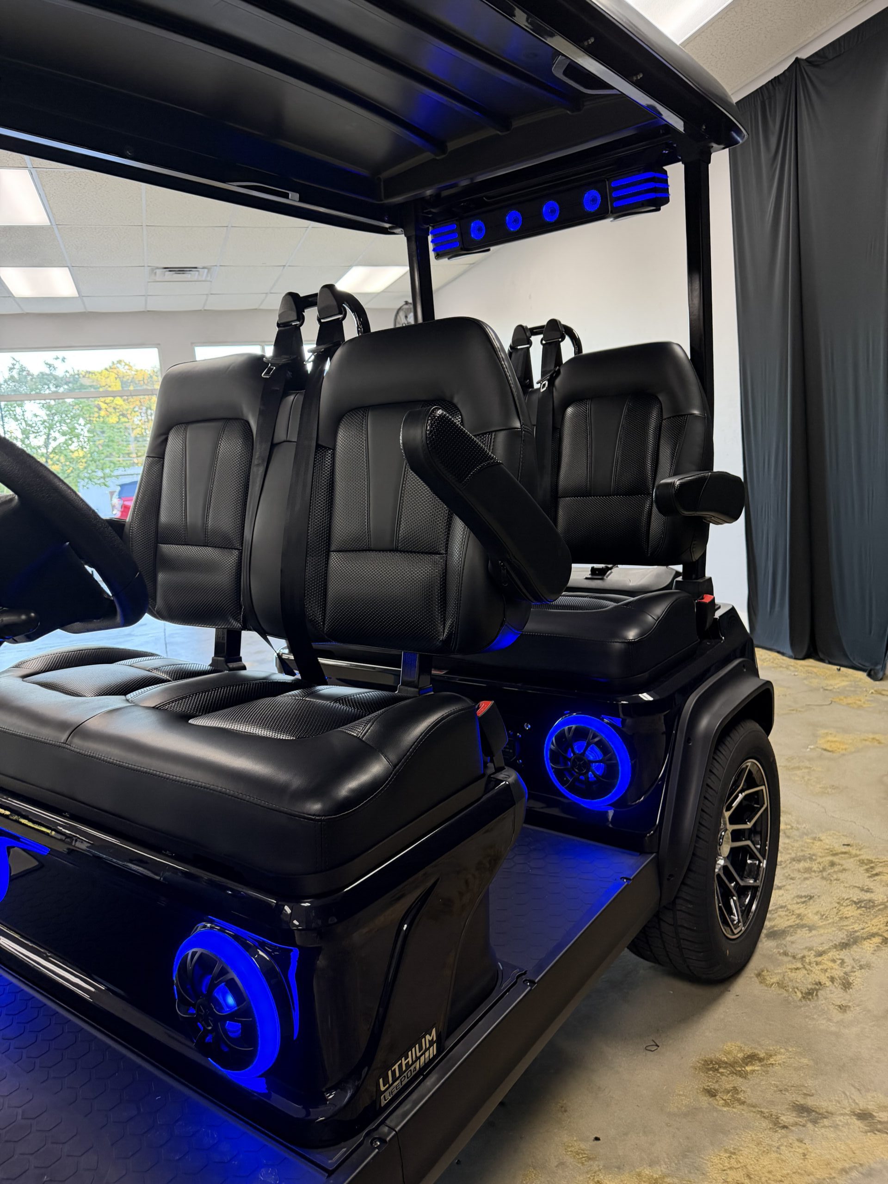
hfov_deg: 56.8
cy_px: 592
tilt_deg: -9.1
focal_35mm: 24
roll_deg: +4.0
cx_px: 444
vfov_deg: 71.6
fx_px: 821
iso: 400
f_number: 1.78
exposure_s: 1/60
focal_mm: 6.76
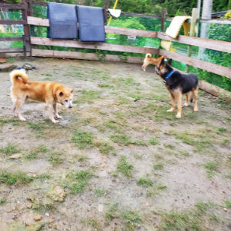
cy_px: 116
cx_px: 135
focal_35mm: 31
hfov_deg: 52.3
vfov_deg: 52.5
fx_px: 234
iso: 250
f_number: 2.4
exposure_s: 1/120
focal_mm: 4.3
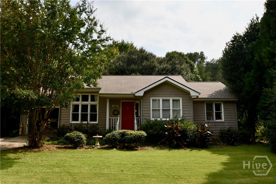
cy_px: 92
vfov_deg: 51.3
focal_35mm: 25
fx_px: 192
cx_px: 138
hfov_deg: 71.5
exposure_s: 1/250
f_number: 9
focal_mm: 17
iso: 100
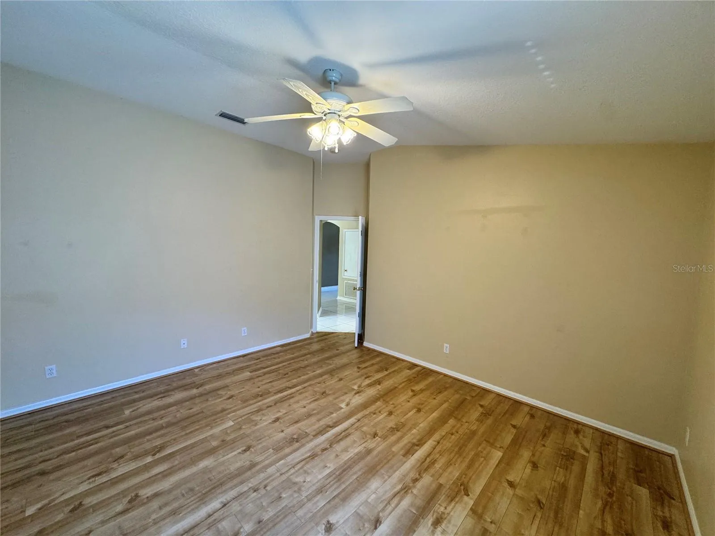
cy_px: 268
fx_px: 289
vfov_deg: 85.7
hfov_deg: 102.1
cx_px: 358
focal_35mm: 14
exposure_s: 1/60
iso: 200
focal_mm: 2.22
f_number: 2.2
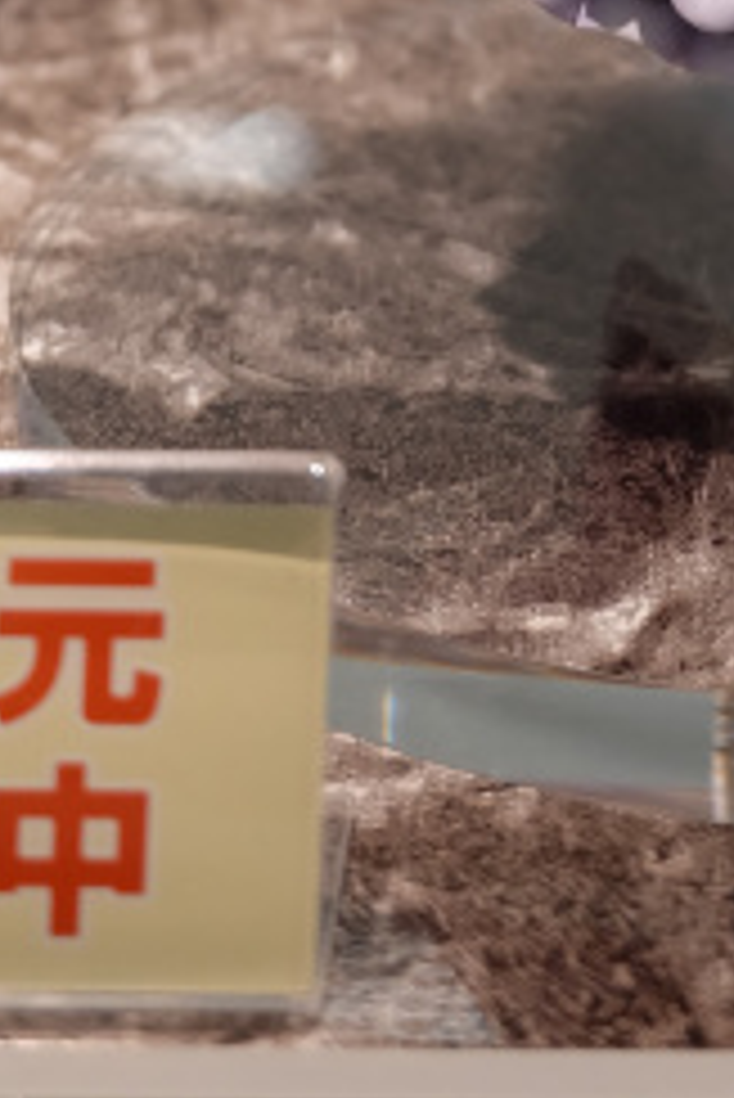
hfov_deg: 9.3
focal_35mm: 144
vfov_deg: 13.5
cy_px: -526
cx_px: 1002
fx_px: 4397
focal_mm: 29.5
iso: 500
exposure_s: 1/125
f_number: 4.7
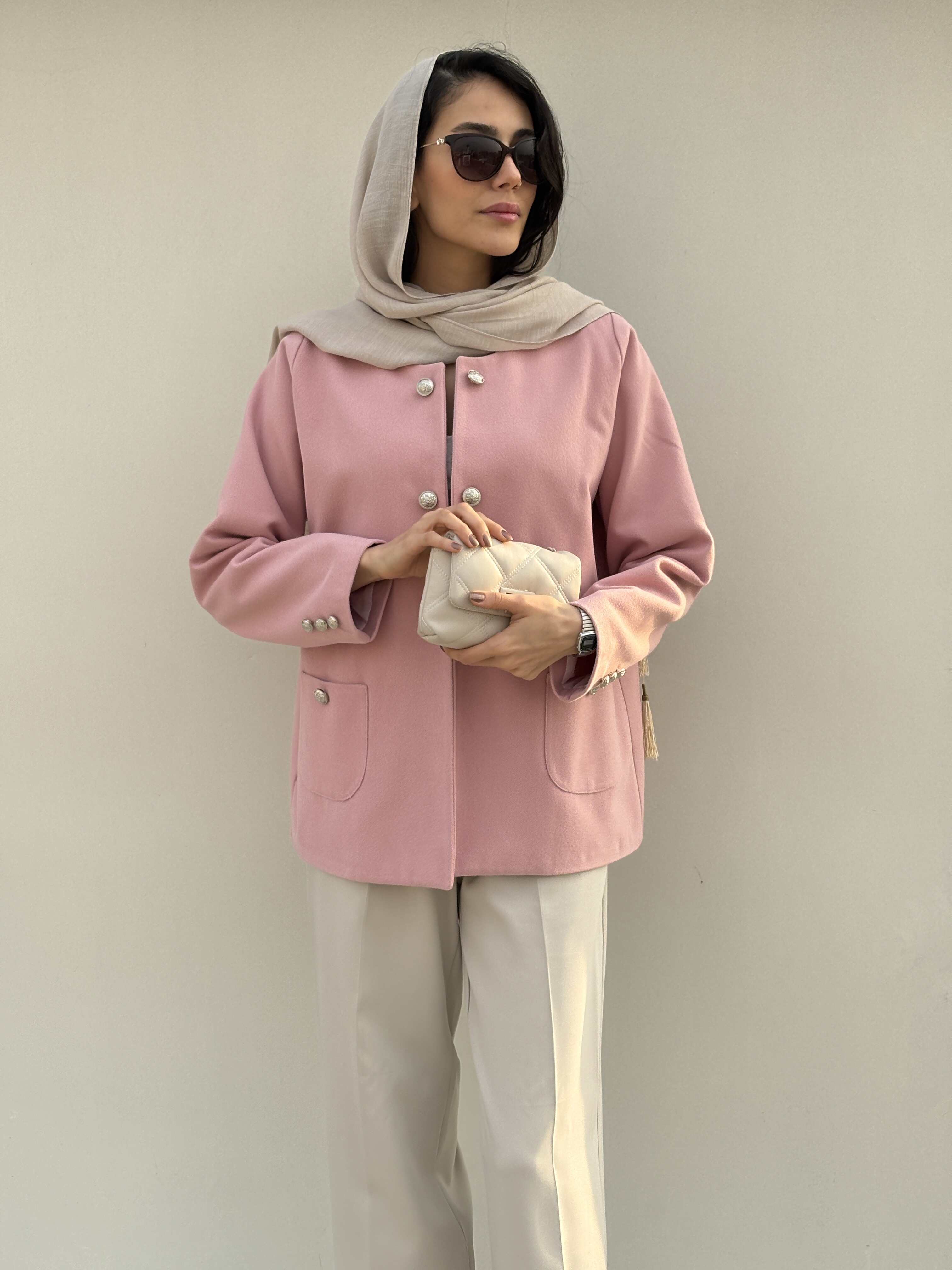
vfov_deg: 36.8
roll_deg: -0.2
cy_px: 635
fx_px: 1907
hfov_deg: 28.0
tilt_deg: -7.5
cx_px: 476
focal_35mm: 52
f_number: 1.6
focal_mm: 5.96
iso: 40
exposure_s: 1/1048
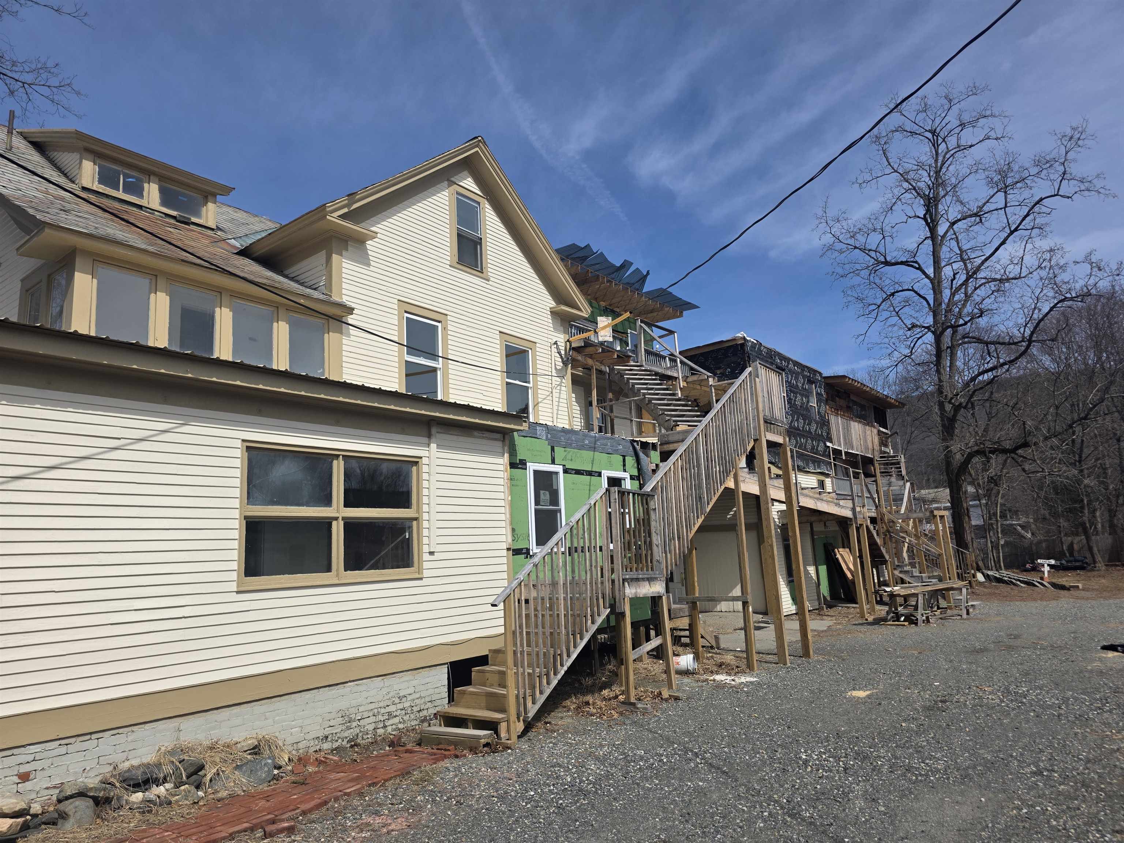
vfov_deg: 58.9
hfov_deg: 73.9
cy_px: 422
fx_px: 747
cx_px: 562
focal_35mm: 23
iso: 64
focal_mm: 6.3
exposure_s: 1/7944
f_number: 1.7
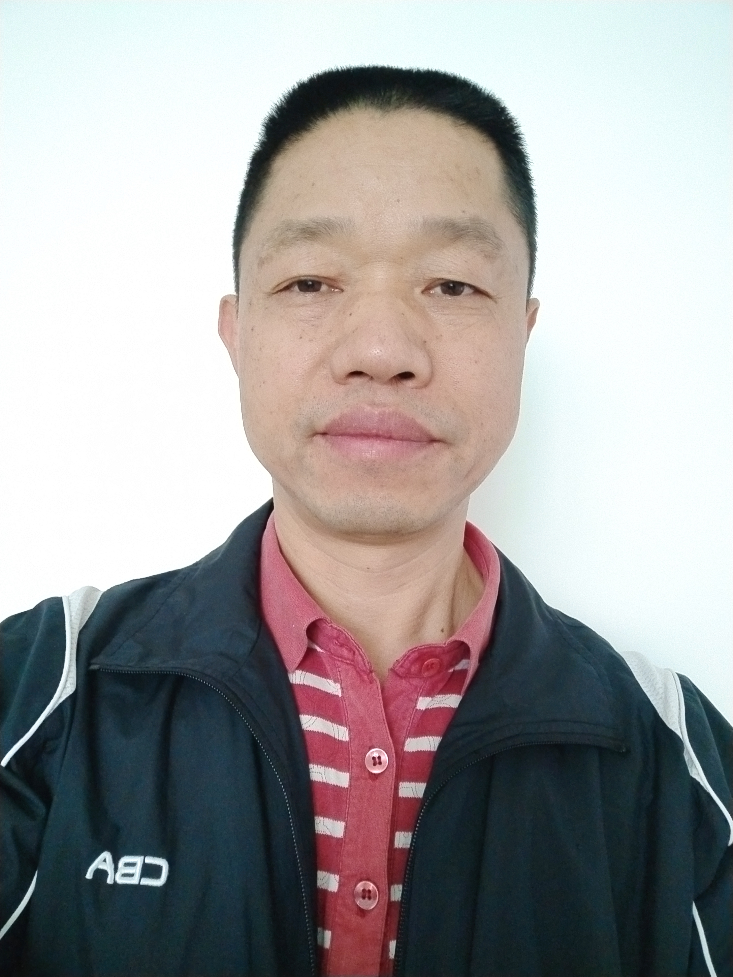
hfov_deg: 48.2
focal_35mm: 29
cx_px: 366
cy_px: 488
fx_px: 819
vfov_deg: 61.7
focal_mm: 3.87
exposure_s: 1/16.7
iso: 969
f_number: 2
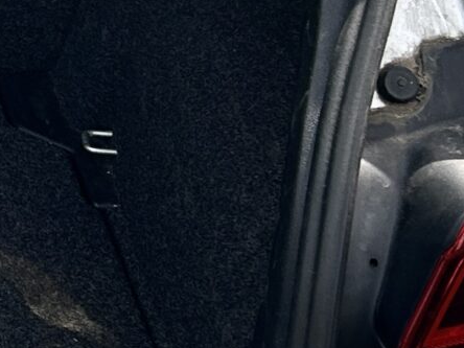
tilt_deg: -29.4
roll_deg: -0.4
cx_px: -488
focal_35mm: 150
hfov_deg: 11.7
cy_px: 126
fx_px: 2011
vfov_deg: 9.9
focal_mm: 5.7
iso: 50
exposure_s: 1/909
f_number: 1.5
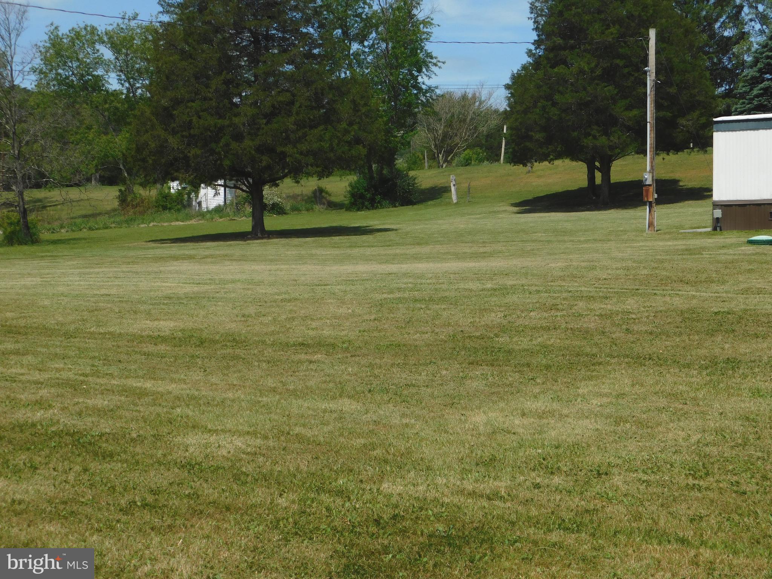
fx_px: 1137
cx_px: 386
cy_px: 290
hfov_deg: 37.5
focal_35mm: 51
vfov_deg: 28.6
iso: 125
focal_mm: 9
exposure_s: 1/500
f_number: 7.6
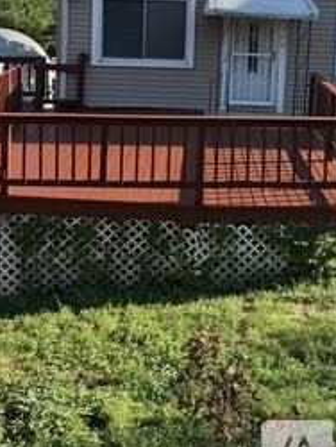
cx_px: 215
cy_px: 45
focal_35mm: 48
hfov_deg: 30.2
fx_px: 620
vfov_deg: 37.1
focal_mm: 6.76
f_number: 1.78
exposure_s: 1/2169
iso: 80
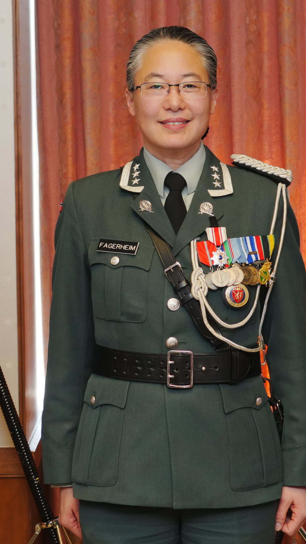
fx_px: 2092
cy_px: 170
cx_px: 183
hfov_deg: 8.4
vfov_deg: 14.8
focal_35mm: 145
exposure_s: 1/200
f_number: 4
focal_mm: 49
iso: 500
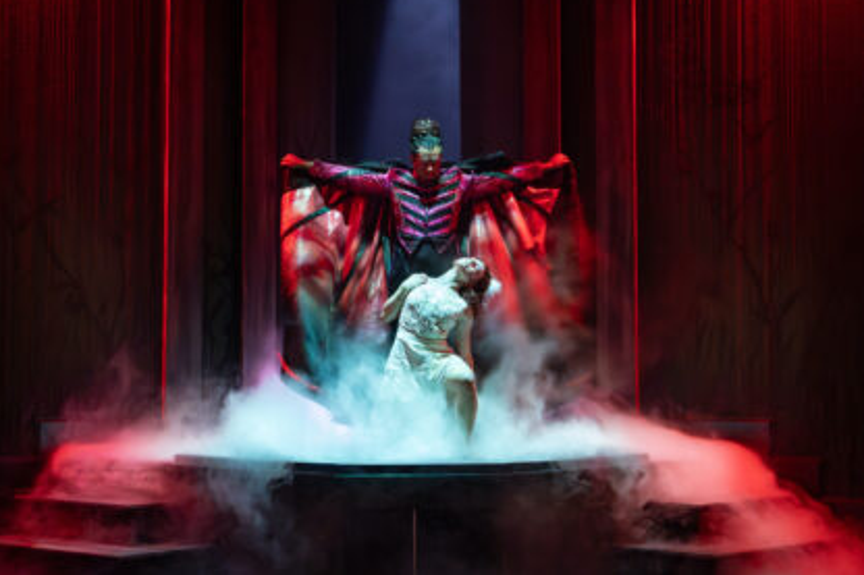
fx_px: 1596
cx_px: 399
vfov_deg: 20.4
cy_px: 266
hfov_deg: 30.3
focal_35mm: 67
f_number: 4
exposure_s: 1/13
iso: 5000
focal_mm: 41
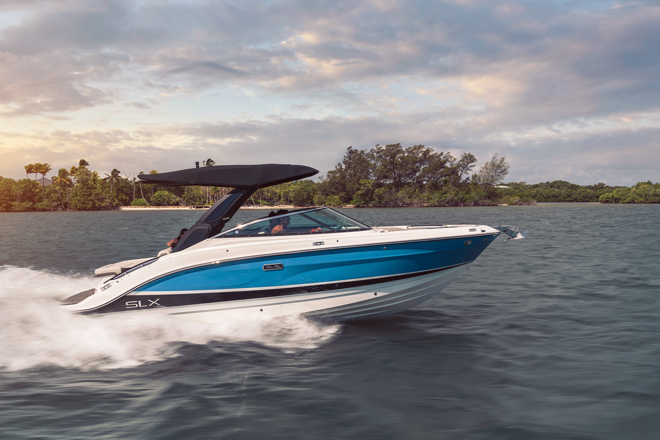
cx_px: 330
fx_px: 660
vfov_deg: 36.9
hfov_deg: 53.1
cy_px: 220
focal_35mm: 36
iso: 100
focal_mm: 36
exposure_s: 1/100
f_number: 7.1
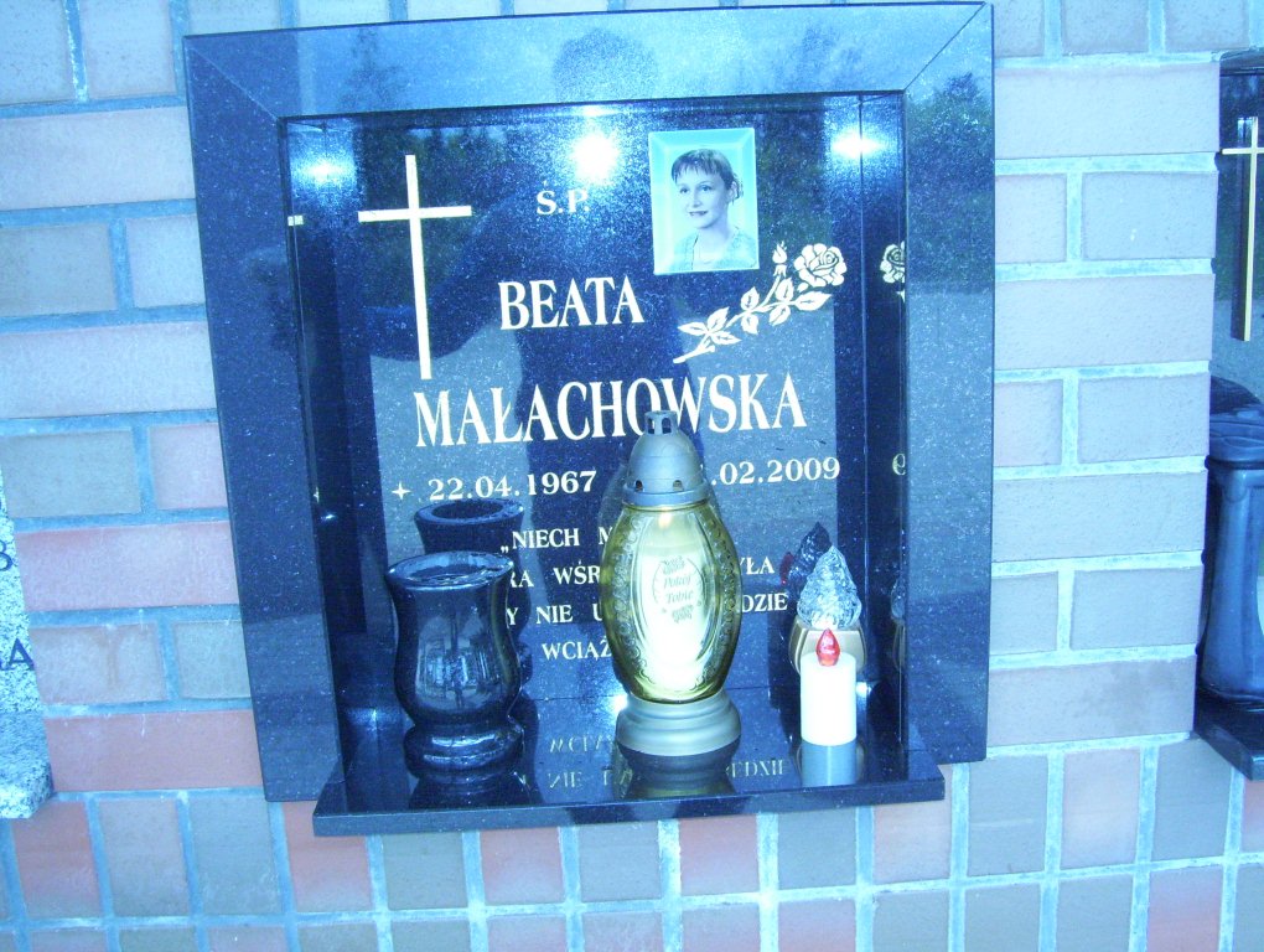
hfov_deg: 51.3
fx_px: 1316
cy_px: 476
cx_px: 632
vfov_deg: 39.7
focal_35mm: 36
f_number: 4.8
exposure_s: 1/250
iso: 400
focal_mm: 6
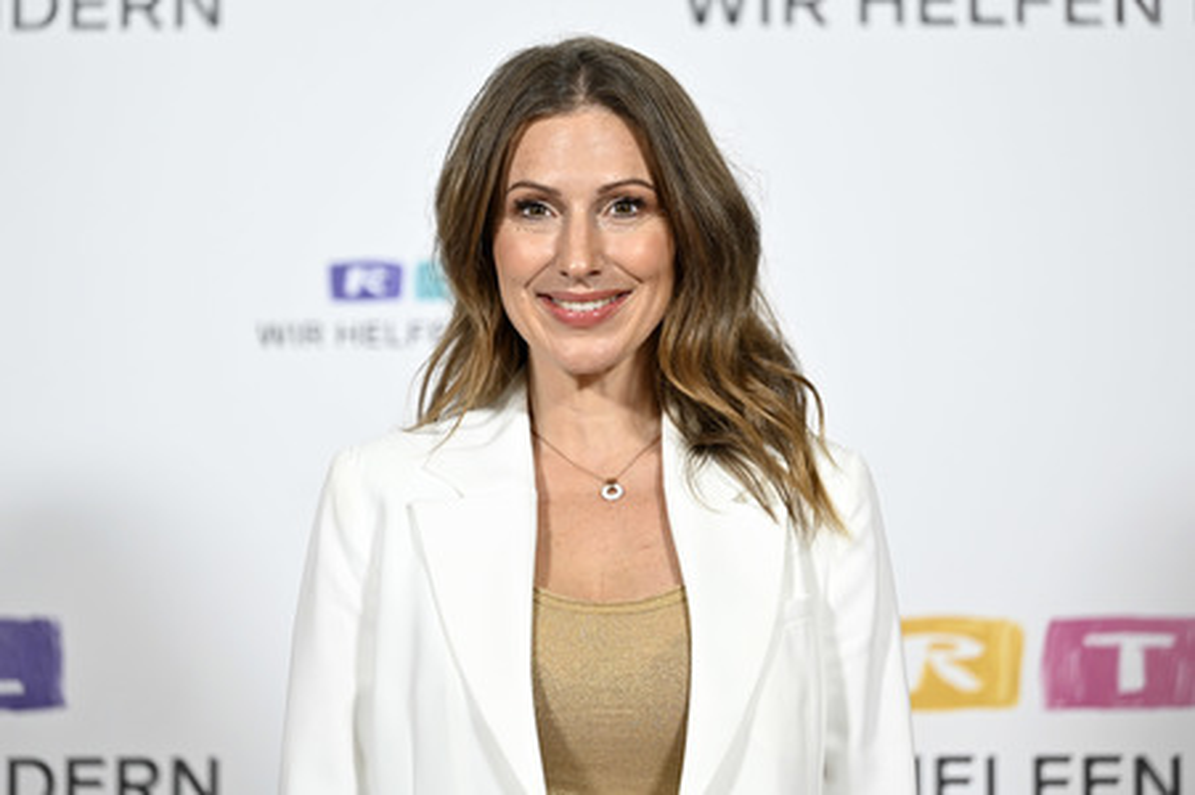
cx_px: 598
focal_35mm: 140
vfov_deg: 9.8
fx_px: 4644
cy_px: 398
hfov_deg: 14.7
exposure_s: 1/500
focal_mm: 140
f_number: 2.8
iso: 1000
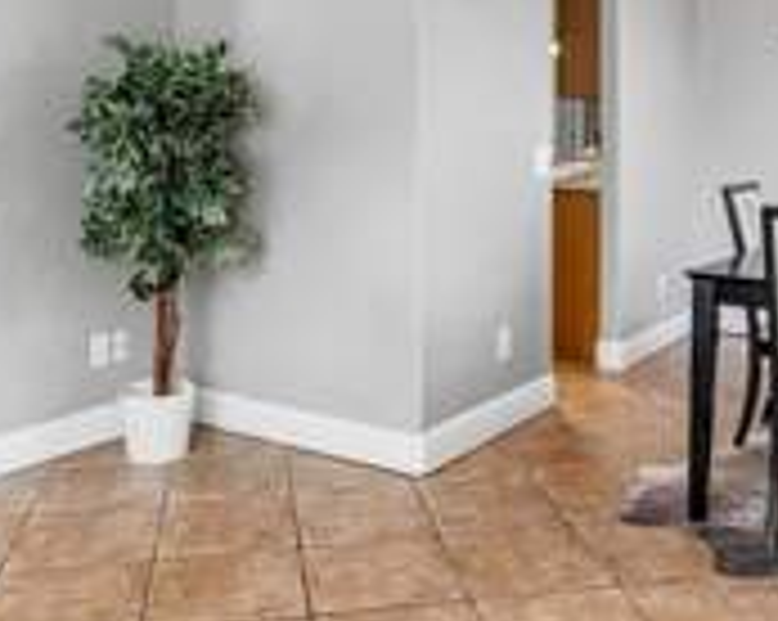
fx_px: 897
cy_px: 164
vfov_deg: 37.3
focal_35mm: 39
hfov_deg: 46.8
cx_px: 441
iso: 100
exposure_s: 1/15
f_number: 7.1
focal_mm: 10
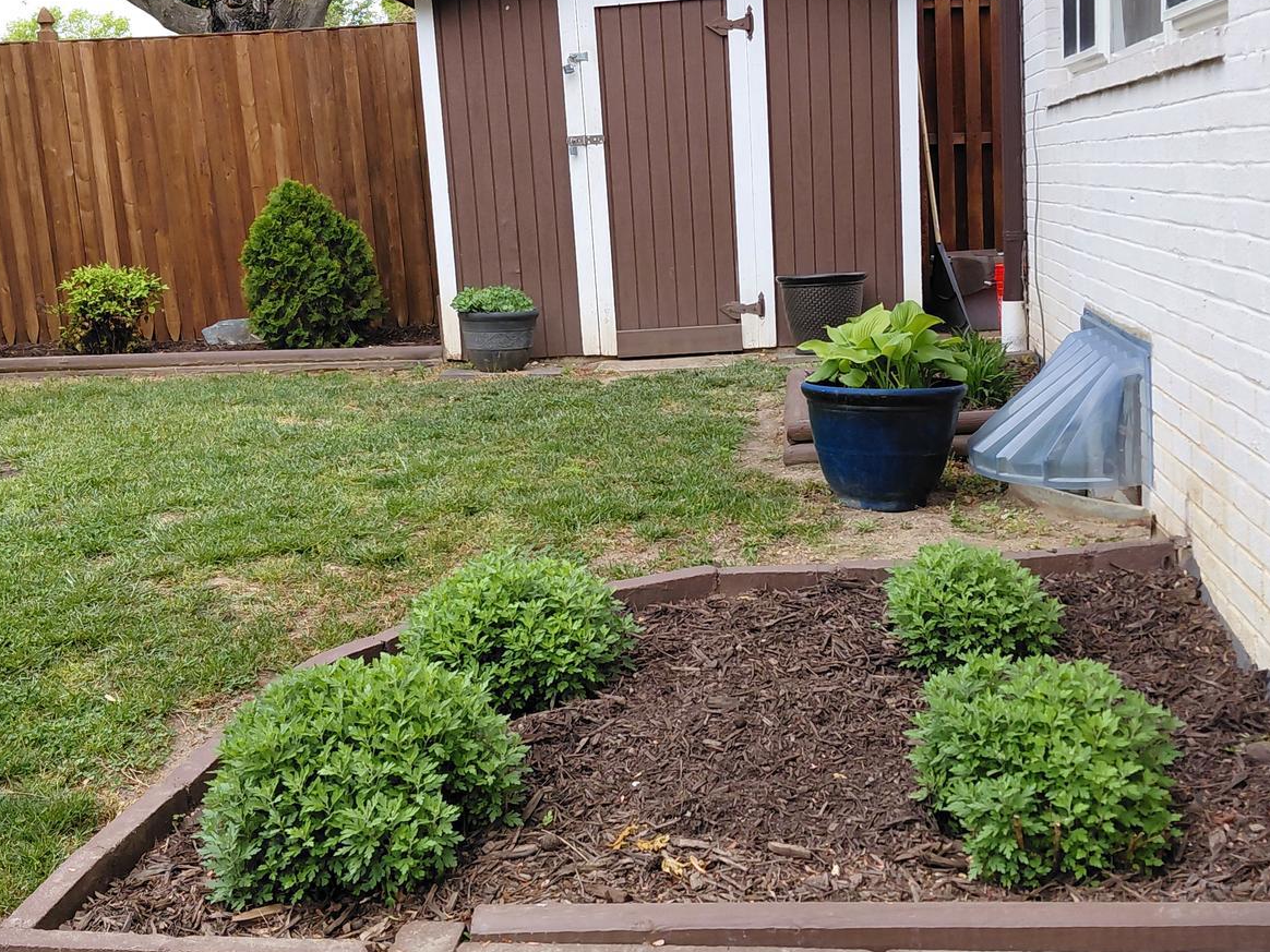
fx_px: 1614
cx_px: 656
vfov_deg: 32.9
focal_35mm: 44
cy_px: 472
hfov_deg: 42.9
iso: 50
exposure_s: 1/314
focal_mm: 4.69
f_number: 1.8
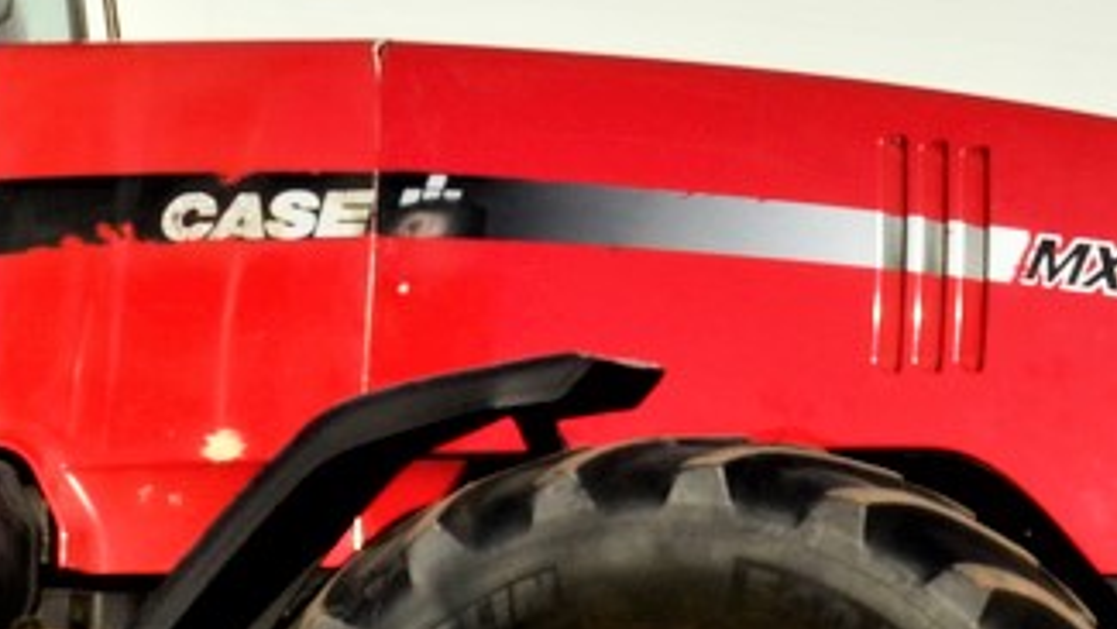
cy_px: 175
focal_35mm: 235
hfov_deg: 9.1
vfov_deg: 5.2
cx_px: -82
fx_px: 6962
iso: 125
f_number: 29
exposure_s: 1/40
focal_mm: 38
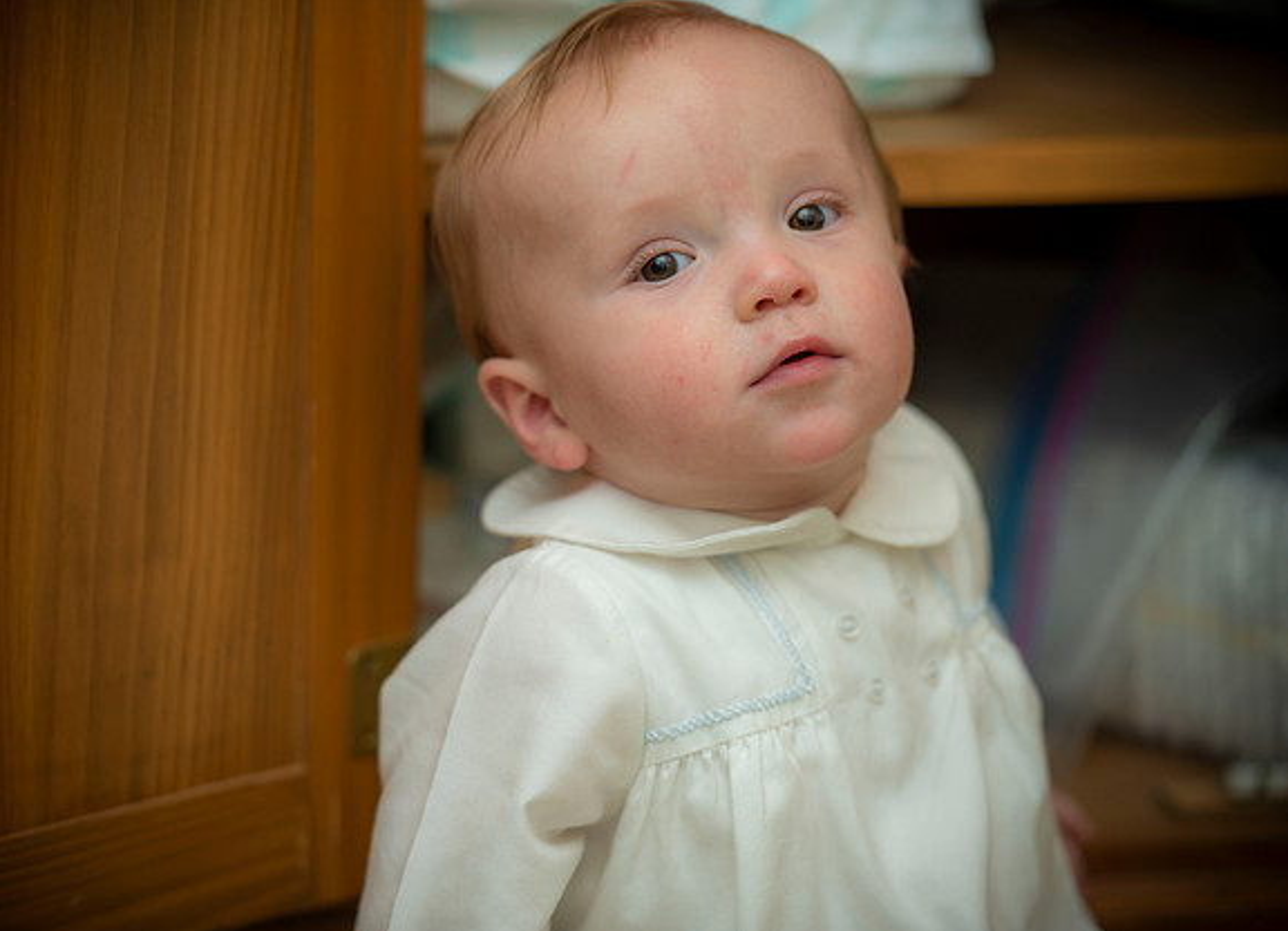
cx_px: 590
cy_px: 467
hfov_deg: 10.2
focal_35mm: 197
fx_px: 7233
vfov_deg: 7.4
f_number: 2.8
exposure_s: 1/125
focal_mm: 185
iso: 200
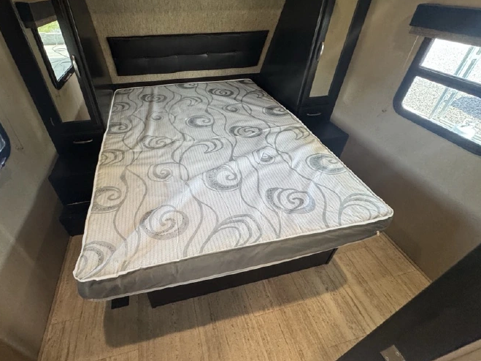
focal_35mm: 17
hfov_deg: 90.5
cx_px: 207
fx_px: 236
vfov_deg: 74.3
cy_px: 156
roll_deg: +1.1
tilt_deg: -37.0
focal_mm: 2.22
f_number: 2.2
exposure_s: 1/64
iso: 320
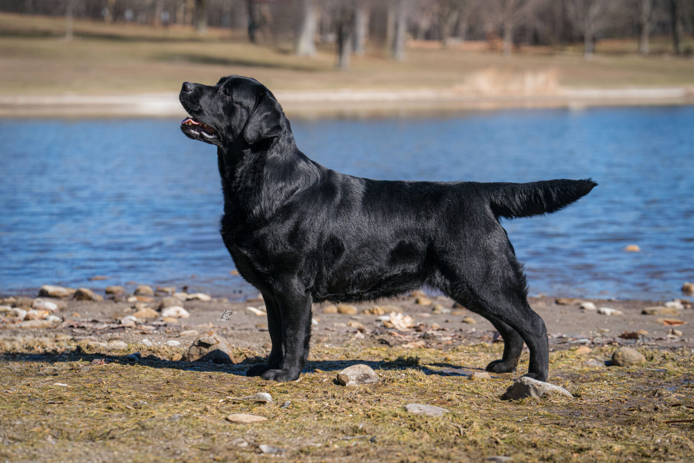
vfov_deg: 11.3
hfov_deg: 16.9
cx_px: 347
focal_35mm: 121
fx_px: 2333
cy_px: 232
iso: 4000
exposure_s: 1/4000
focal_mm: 121
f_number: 5.6
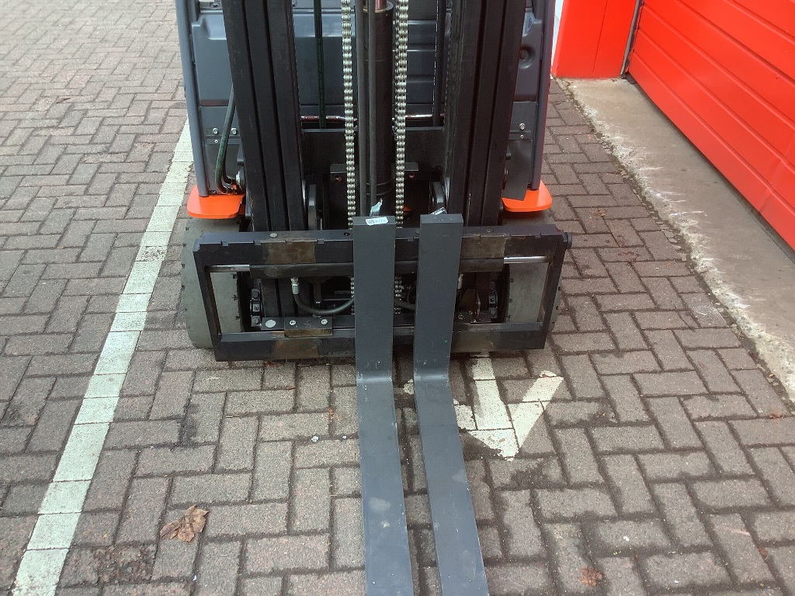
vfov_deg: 45.4
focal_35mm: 31
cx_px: 398
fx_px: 712
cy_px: 298
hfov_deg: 58.4
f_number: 2.4
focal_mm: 3.3
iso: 32
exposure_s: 1/100
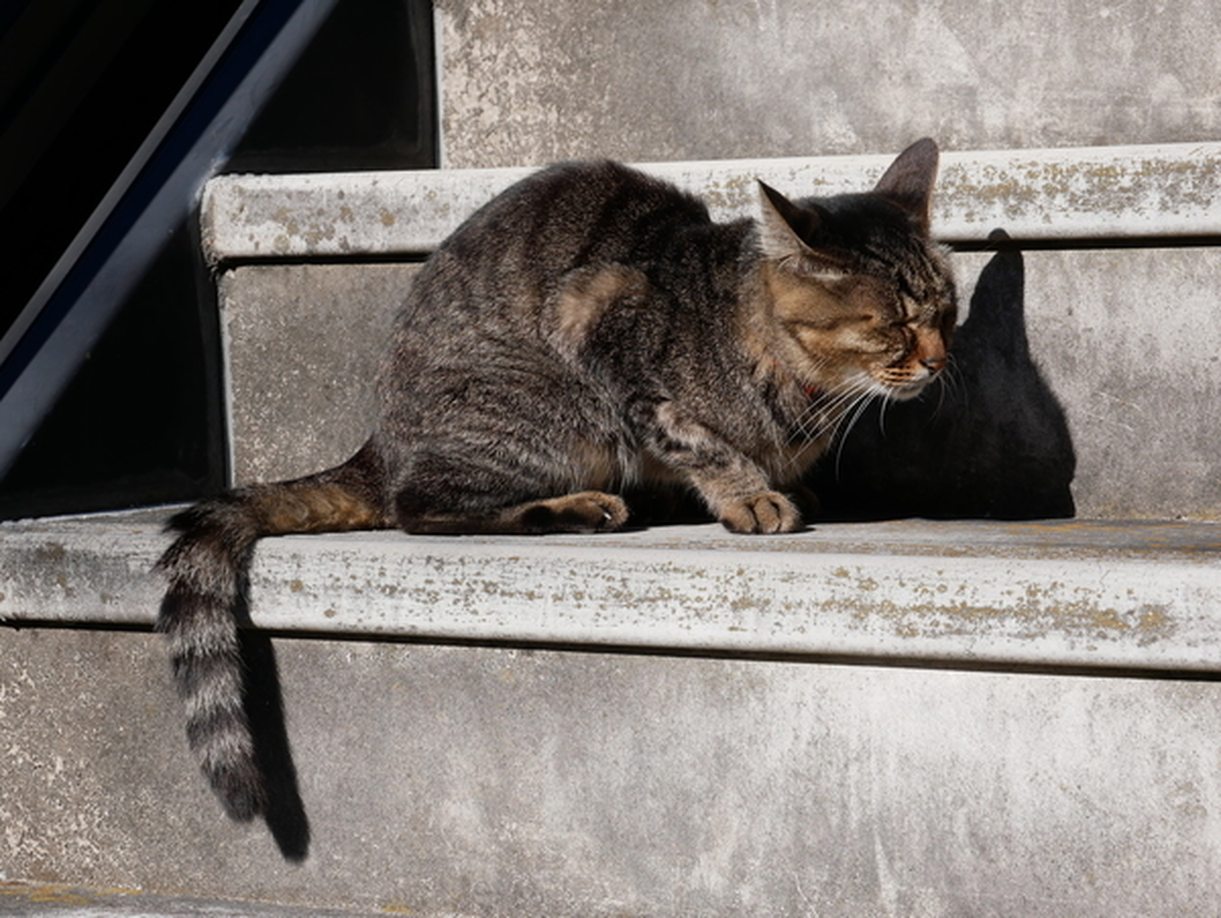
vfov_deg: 14.0
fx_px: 3742
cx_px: 610
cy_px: 459
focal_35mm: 106
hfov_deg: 18.5
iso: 200
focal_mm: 53
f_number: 8
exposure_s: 1/400
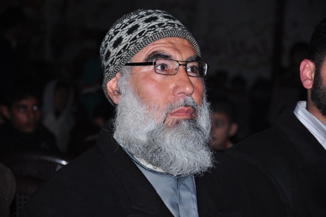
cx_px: 163
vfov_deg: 9.9
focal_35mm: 138
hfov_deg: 14.9
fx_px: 1248
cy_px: 108
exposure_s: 1/200
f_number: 5.6
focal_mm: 92
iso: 400
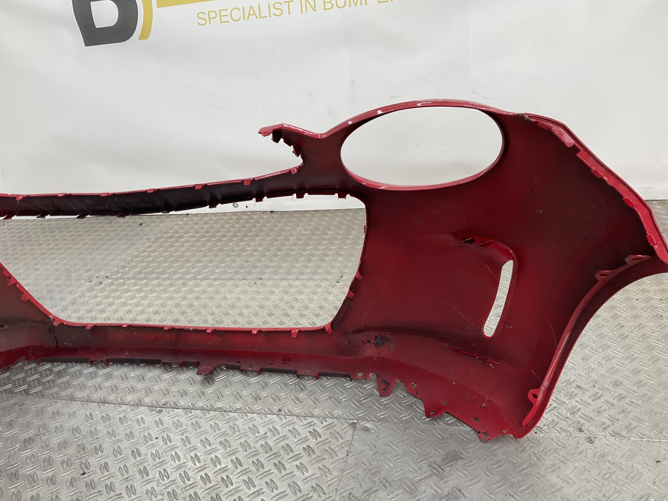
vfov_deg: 46.8
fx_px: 579
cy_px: 248
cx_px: 338
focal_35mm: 30
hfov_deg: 60.0
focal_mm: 3
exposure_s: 1/120
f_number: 1.8
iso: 20
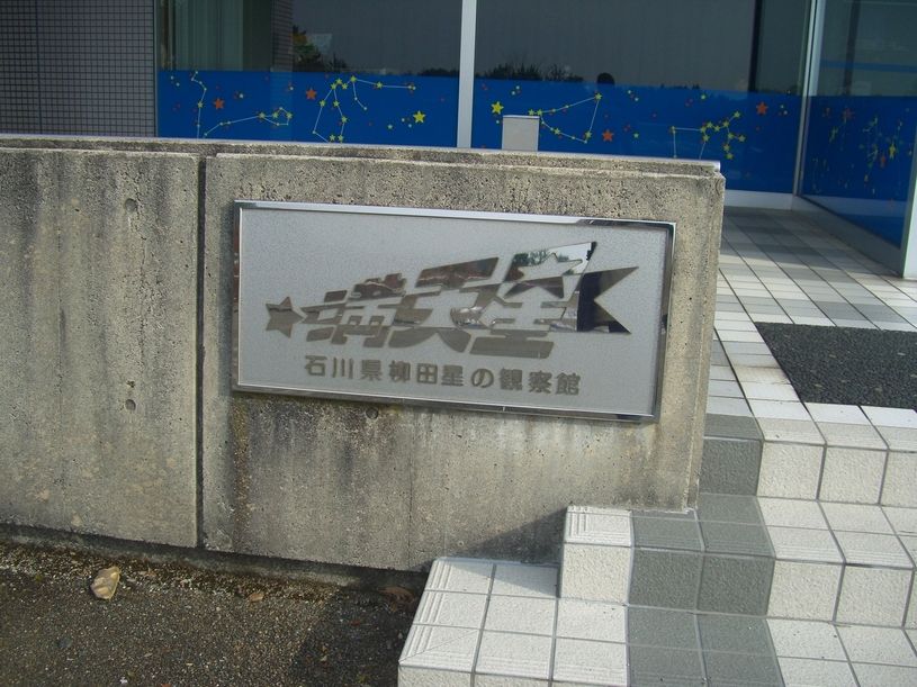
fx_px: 1006
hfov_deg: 49.0
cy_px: 344
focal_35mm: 38
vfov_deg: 37.7
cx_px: 458
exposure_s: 1/200
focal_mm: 7.9
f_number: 5.6
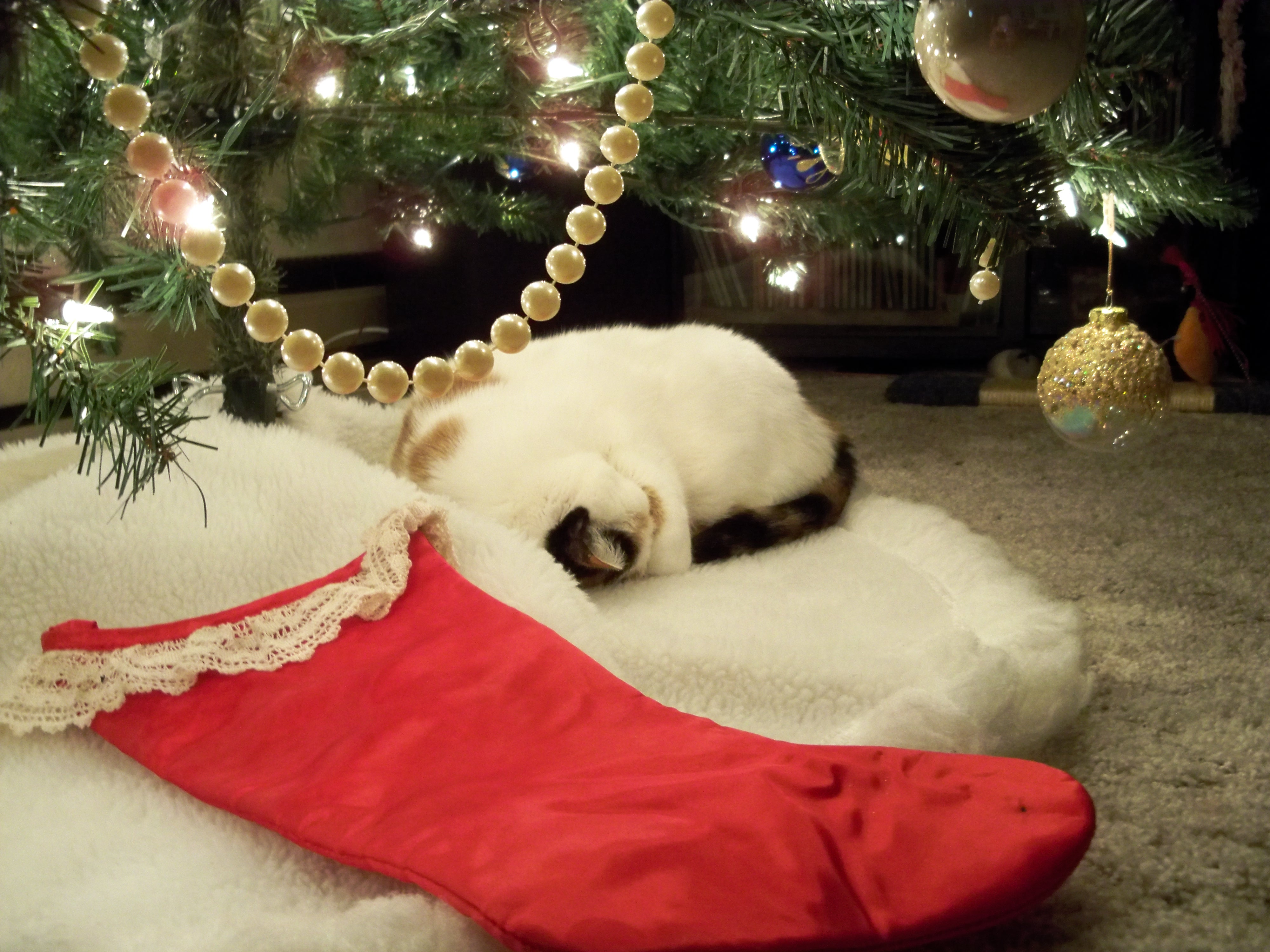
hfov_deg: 52.6
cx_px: 635
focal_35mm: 35
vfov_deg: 40.7
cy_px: 476
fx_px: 1284
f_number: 3.5
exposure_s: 1/3.2
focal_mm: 6.2
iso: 400
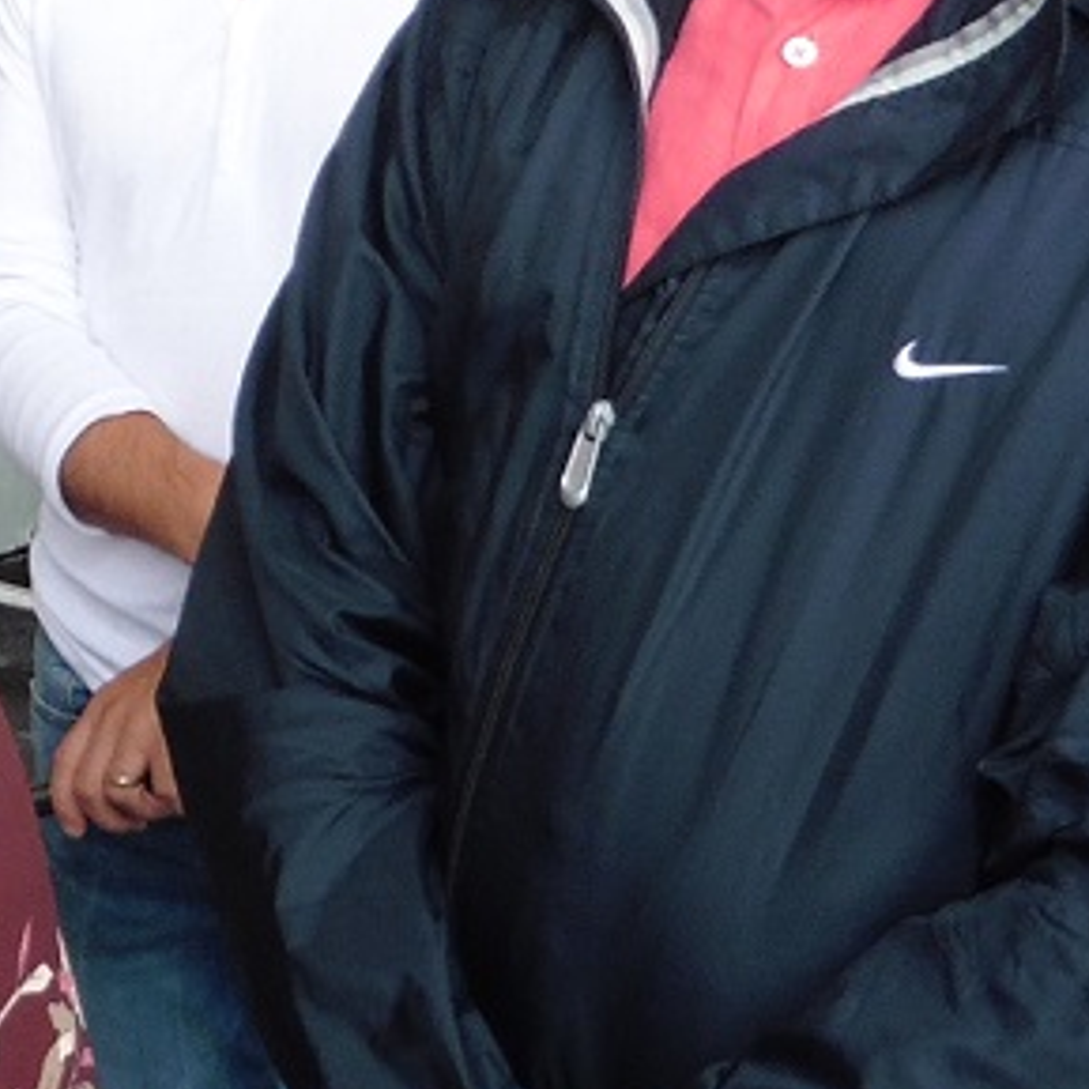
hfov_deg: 17.5
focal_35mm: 88
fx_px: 3132
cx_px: -607
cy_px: 128
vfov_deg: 19.4
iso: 100
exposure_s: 1/125
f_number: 3.3
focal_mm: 4.3
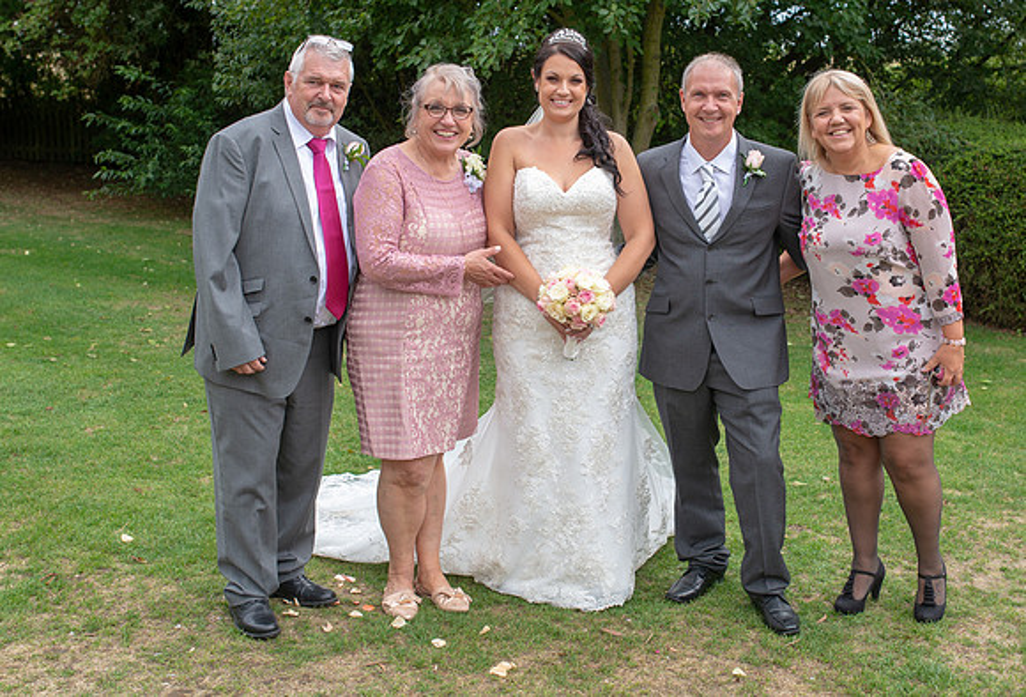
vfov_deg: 27.9
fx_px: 1400
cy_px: 278
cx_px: 599
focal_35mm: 49
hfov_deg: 40.1
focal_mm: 35
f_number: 4.5
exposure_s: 1/160
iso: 100
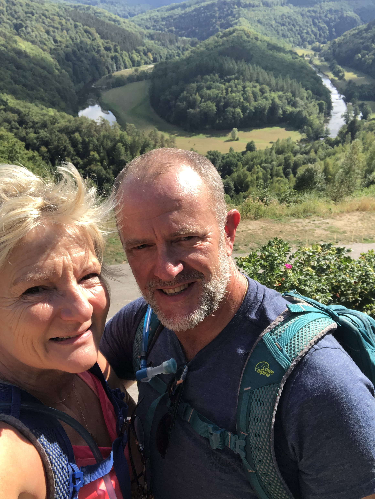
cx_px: 188
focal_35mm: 32
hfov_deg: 44.2
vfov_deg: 56.8
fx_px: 462
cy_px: 250
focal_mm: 2.87
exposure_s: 1/588
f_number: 2.2
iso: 20
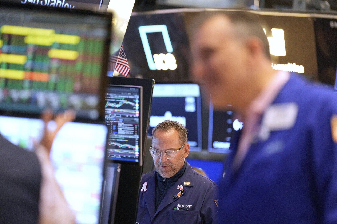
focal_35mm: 171
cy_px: 112
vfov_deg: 8.0
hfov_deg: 12.0
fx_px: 1601
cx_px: 168
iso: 2500
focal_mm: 171
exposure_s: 1/125
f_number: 2.8
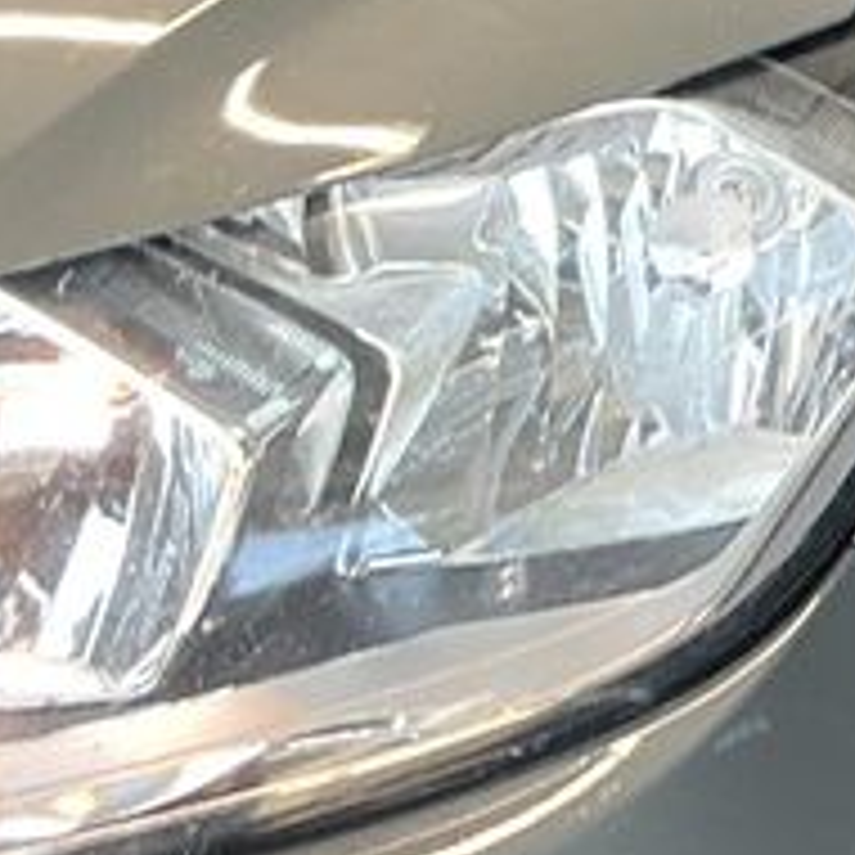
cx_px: 1678
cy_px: -238
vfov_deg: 11.0
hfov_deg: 10.4
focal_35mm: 156
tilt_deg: -15.3
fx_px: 4359
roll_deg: -1.6
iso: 50
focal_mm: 3
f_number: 1.8
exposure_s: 1/50
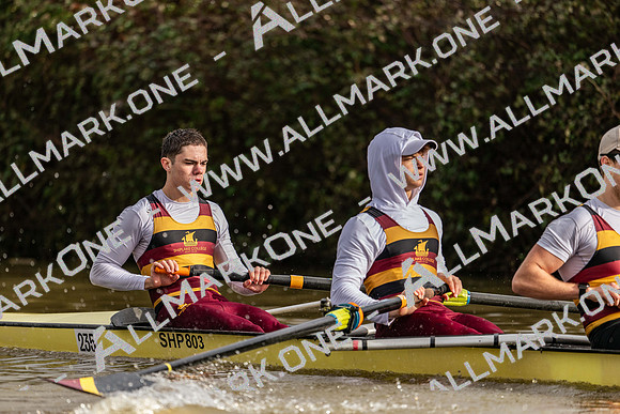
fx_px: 6890
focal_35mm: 400
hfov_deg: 5.2
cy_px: 207
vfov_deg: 3.4
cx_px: 310
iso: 360
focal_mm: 400
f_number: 4.5
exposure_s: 1/1600
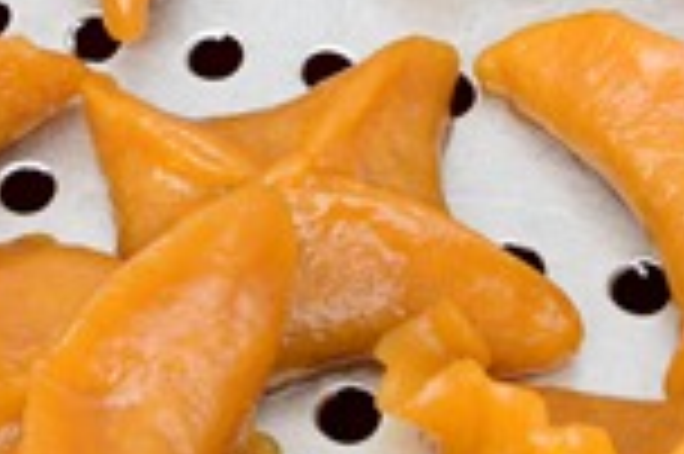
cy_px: -191
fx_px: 2581
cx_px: 230
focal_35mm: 136
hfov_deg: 15.1
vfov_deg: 9.8
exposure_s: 1/100
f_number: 13
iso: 500
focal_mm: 24
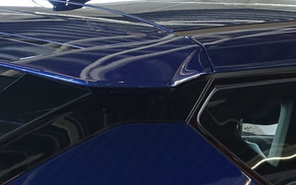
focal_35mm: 159
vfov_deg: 7.9
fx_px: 1282
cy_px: 380
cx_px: 195
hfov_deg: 13.1
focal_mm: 10.81
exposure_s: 1/100
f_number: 2.8
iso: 250
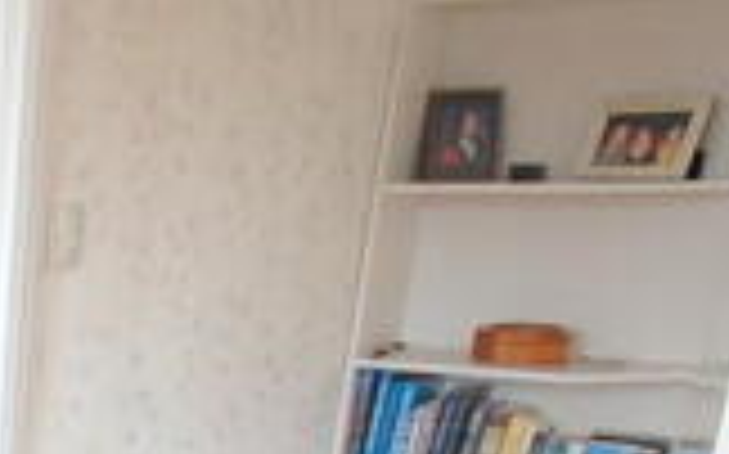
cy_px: 688
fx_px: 1231
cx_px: -382
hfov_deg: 24.8
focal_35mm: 62
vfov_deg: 18.5
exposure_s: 1/30
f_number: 4
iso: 450
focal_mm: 10
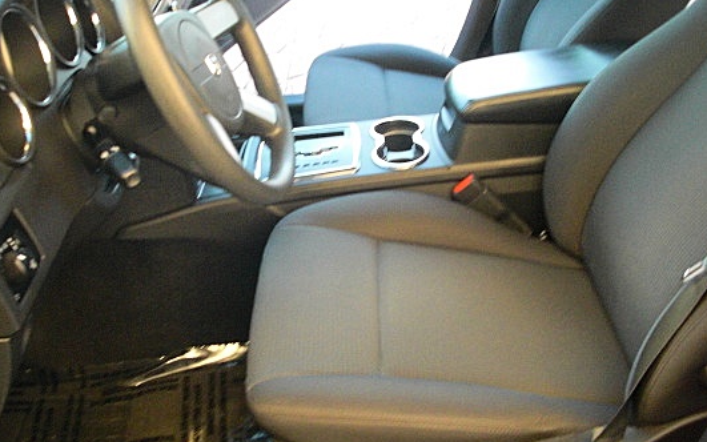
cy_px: 224
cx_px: 318
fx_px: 886
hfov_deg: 43.4
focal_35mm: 46
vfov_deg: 28.0
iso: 400
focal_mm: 6.3
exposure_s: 1/80
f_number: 2.8
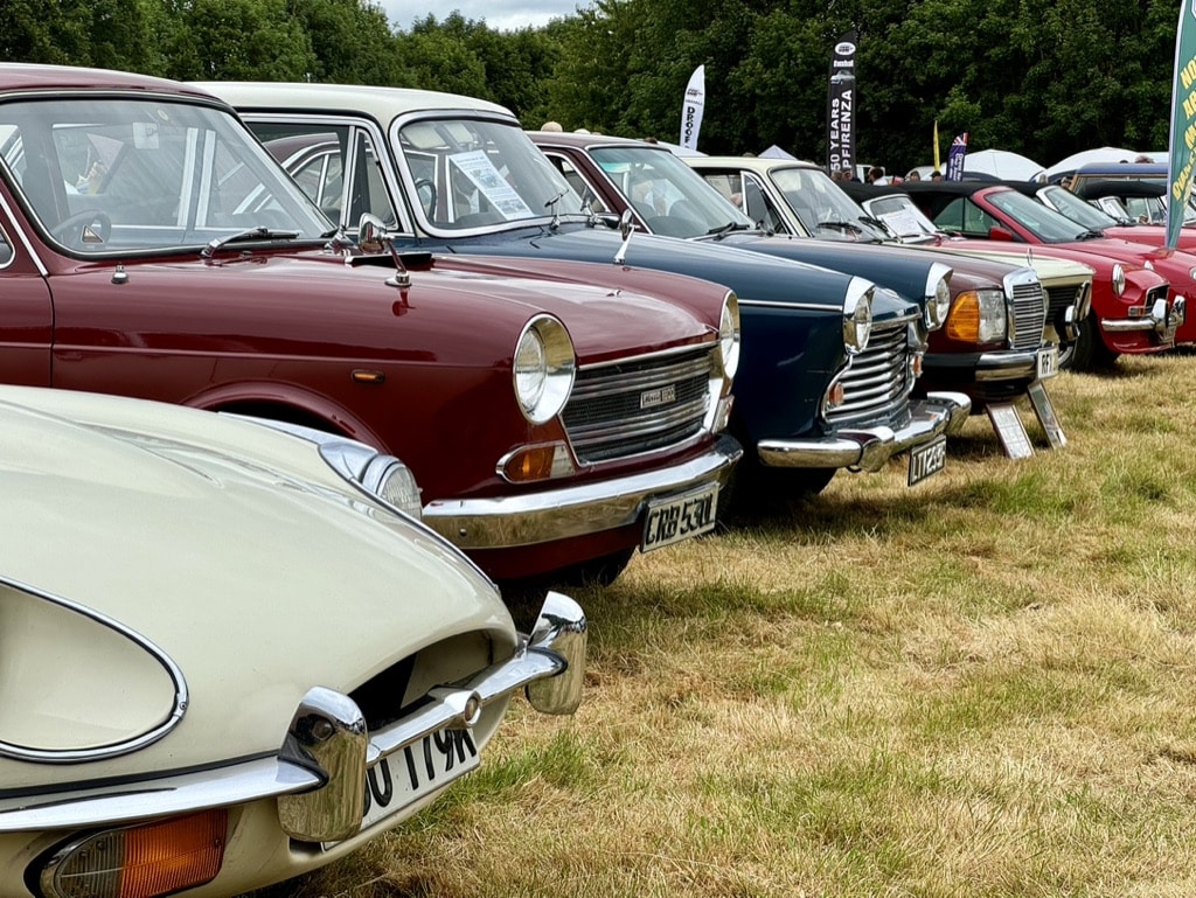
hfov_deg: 25.3
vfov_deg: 19.2
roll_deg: +0.7
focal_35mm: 77
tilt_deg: -4.7
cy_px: 449
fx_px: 2662
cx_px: 598
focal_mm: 9
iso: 25
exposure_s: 1/231
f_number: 2.8
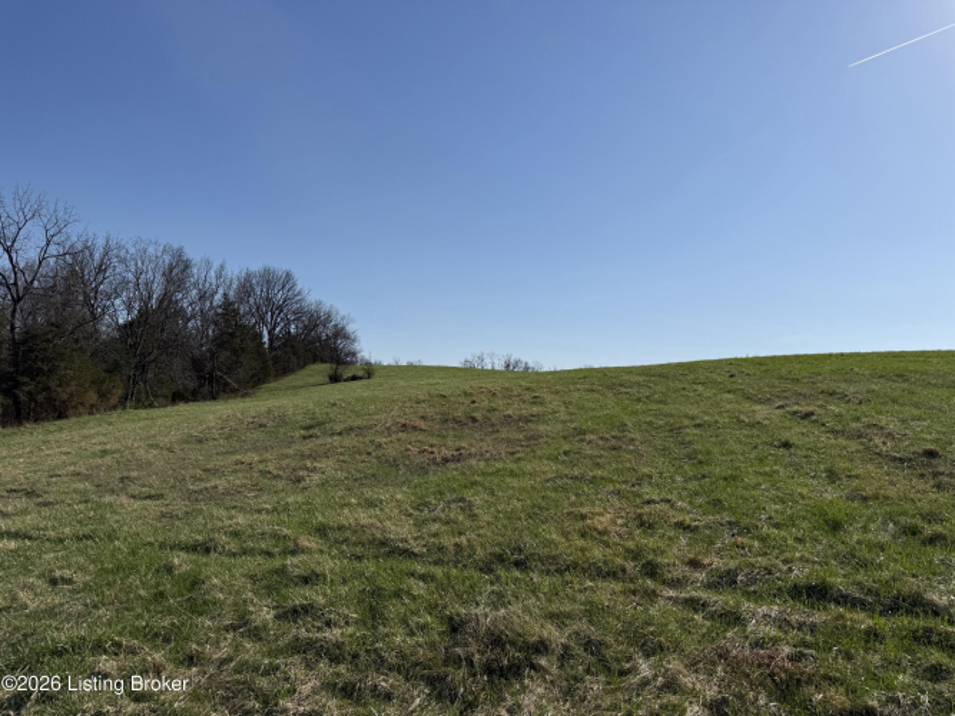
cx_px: 478
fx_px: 662
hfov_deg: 71.6
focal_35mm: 24
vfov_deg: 56.8
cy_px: 358
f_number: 1.78
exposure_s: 1/9091
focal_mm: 6.76
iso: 80
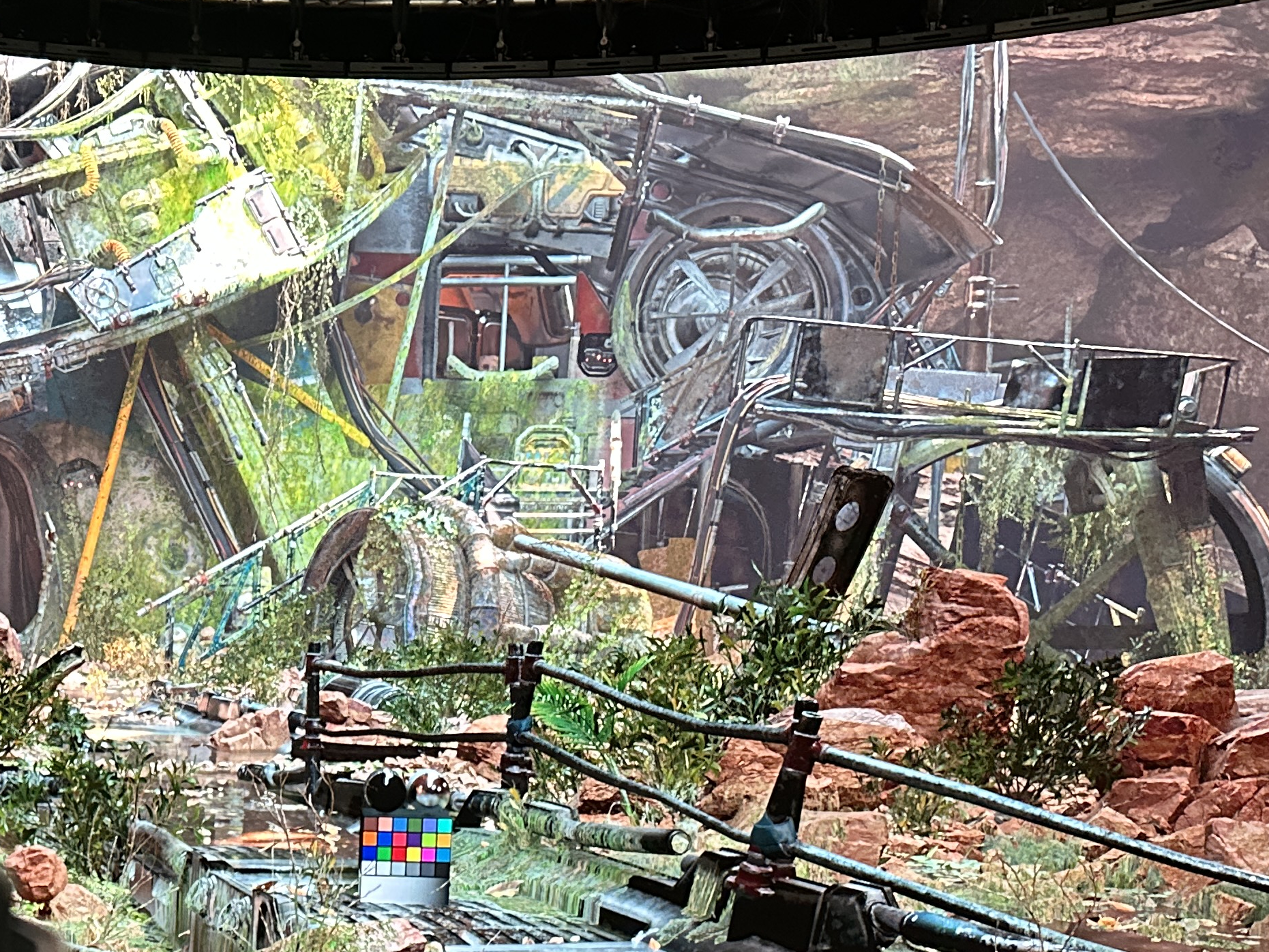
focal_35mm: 52
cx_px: 210
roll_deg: -2.6
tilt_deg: -2.2
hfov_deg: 35.3
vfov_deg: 27.1
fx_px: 1906
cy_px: 848
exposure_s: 1/57
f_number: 1.78
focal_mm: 6.86
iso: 800
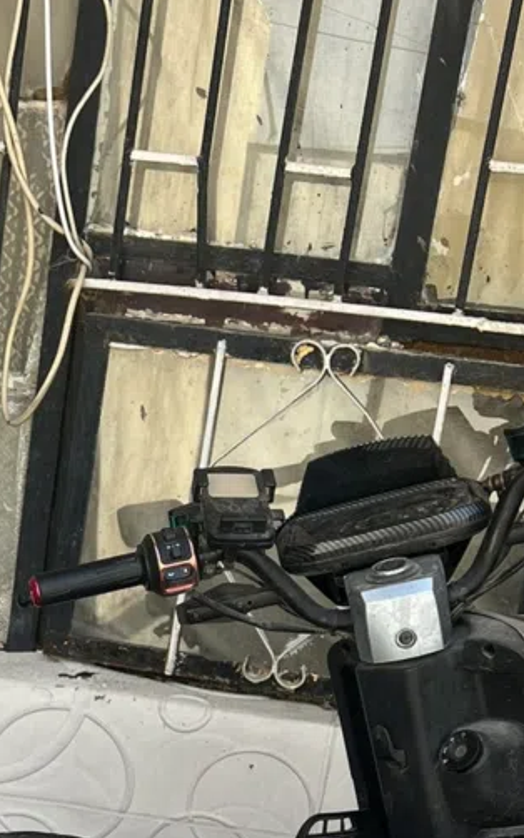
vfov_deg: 25.9
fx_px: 1713
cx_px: -10
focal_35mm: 75
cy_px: 866
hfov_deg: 17.0
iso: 50
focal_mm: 5.7
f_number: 1.5
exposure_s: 1/607
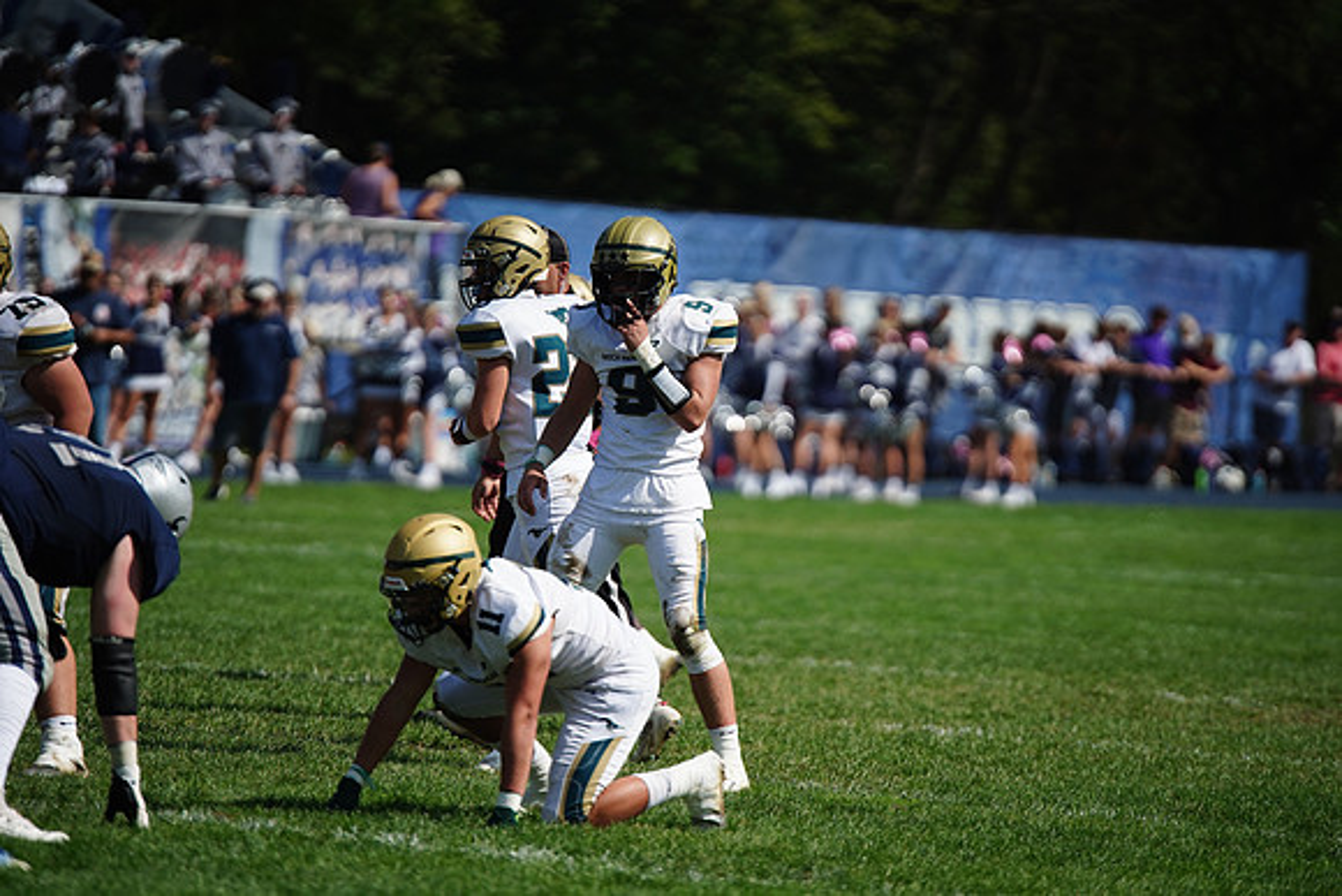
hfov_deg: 6.9
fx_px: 11185
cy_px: 448
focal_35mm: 300
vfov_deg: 4.6
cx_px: 671
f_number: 2.8
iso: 400
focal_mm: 300
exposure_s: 1/8000
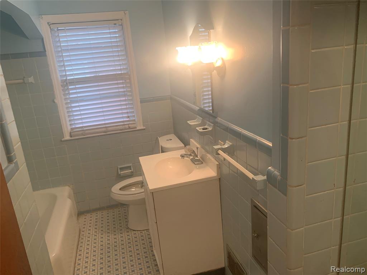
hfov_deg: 67.3
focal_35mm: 26
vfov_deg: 53.1
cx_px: 184
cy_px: 138
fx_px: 276
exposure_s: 1/60
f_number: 1.8
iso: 125
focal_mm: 4.25
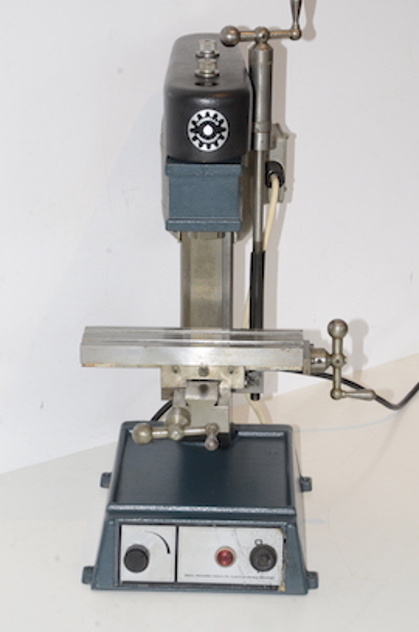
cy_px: 316
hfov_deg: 12.1
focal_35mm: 112
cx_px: 210
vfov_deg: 18.2
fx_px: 1974
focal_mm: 75
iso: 800
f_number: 14
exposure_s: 1/60
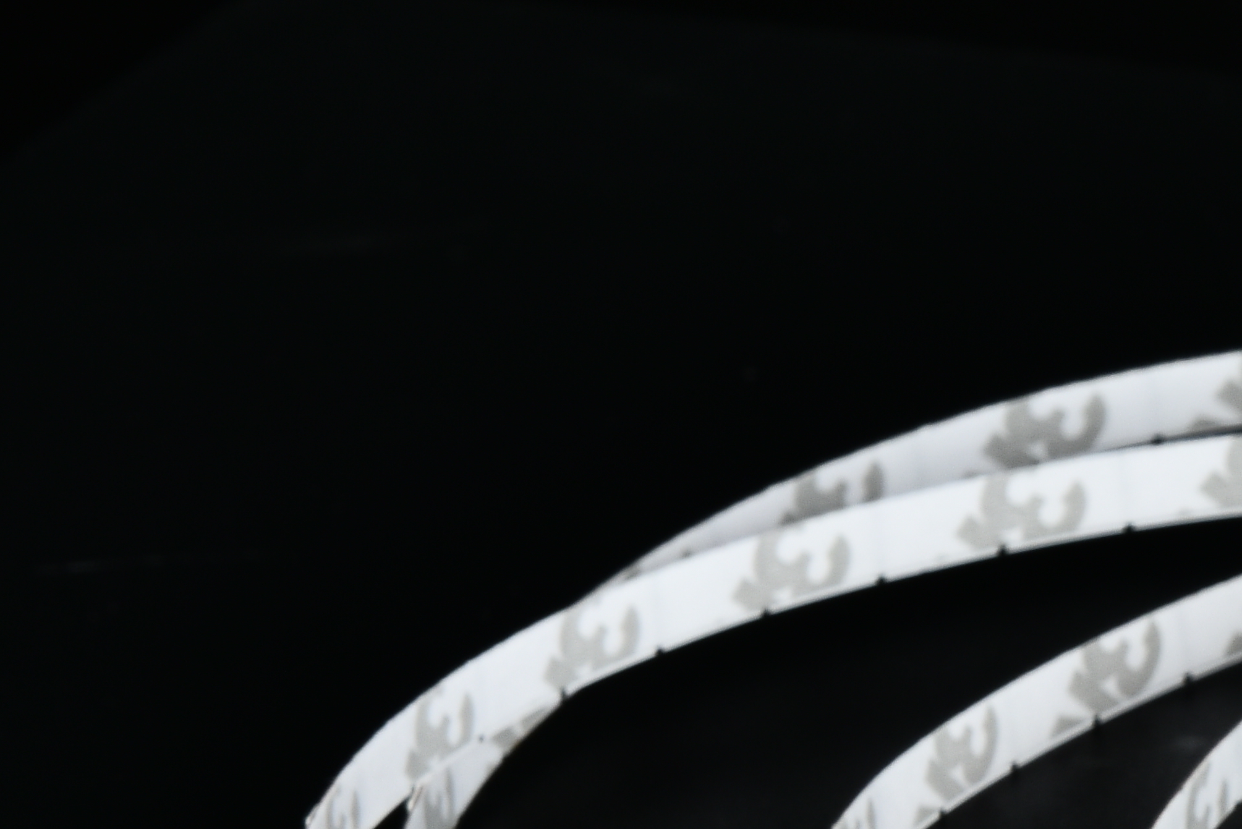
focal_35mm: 348
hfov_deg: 5.8
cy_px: 1082
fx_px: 12010
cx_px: 2095
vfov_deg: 3.9
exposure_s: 1/20
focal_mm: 95
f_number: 18
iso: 64
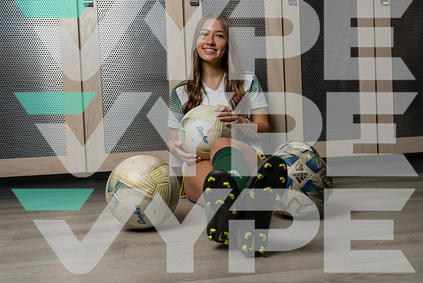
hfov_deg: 51.9
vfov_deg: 36.0
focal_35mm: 37
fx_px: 435
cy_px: 135
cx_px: 216
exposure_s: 1/250
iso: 800
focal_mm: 34
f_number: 7.1
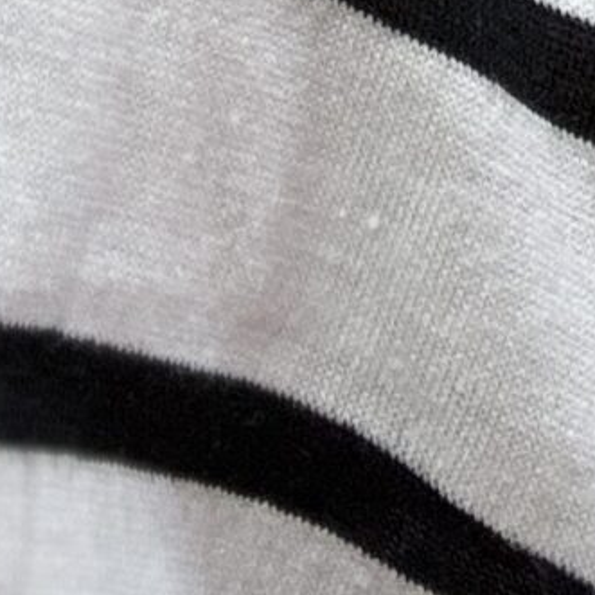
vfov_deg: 7.1
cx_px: -712
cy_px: -1490
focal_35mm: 205
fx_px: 3987
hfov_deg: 8.0
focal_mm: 2.69
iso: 80
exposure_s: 1/100
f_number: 1.9
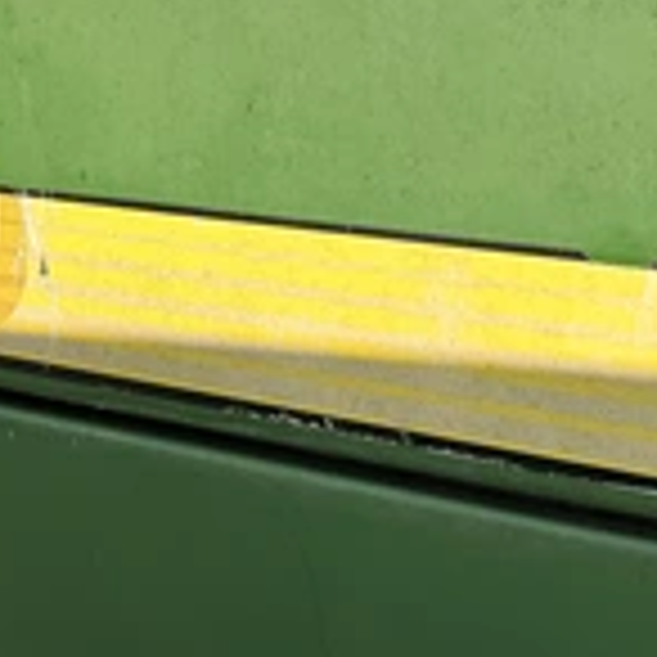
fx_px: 1245
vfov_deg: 29.5
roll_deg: -1.6
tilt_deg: -17.6
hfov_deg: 28.6
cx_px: 86
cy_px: 306
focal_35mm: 58
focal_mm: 6.76
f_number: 1.78
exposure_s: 1/3584
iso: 80
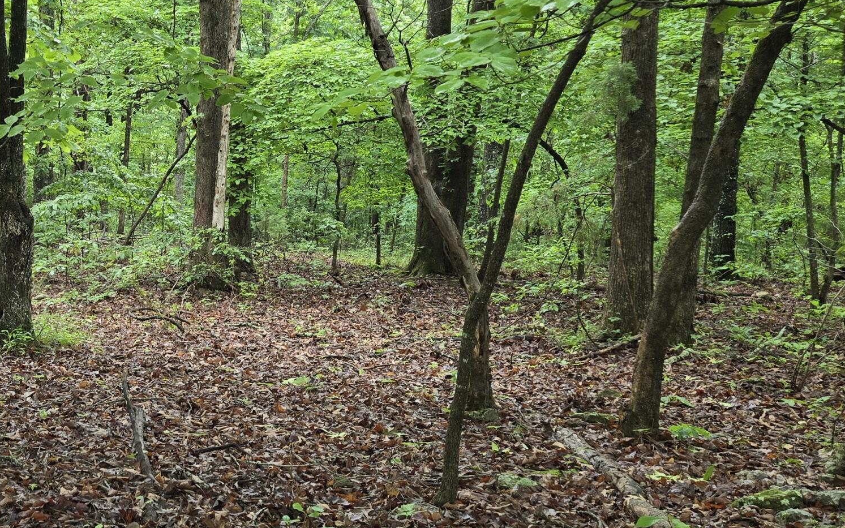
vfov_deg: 26.2
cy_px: 169
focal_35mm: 49
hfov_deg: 39.5
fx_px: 1128
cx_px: 177
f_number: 1.8
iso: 100
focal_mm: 5.4
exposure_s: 1/180
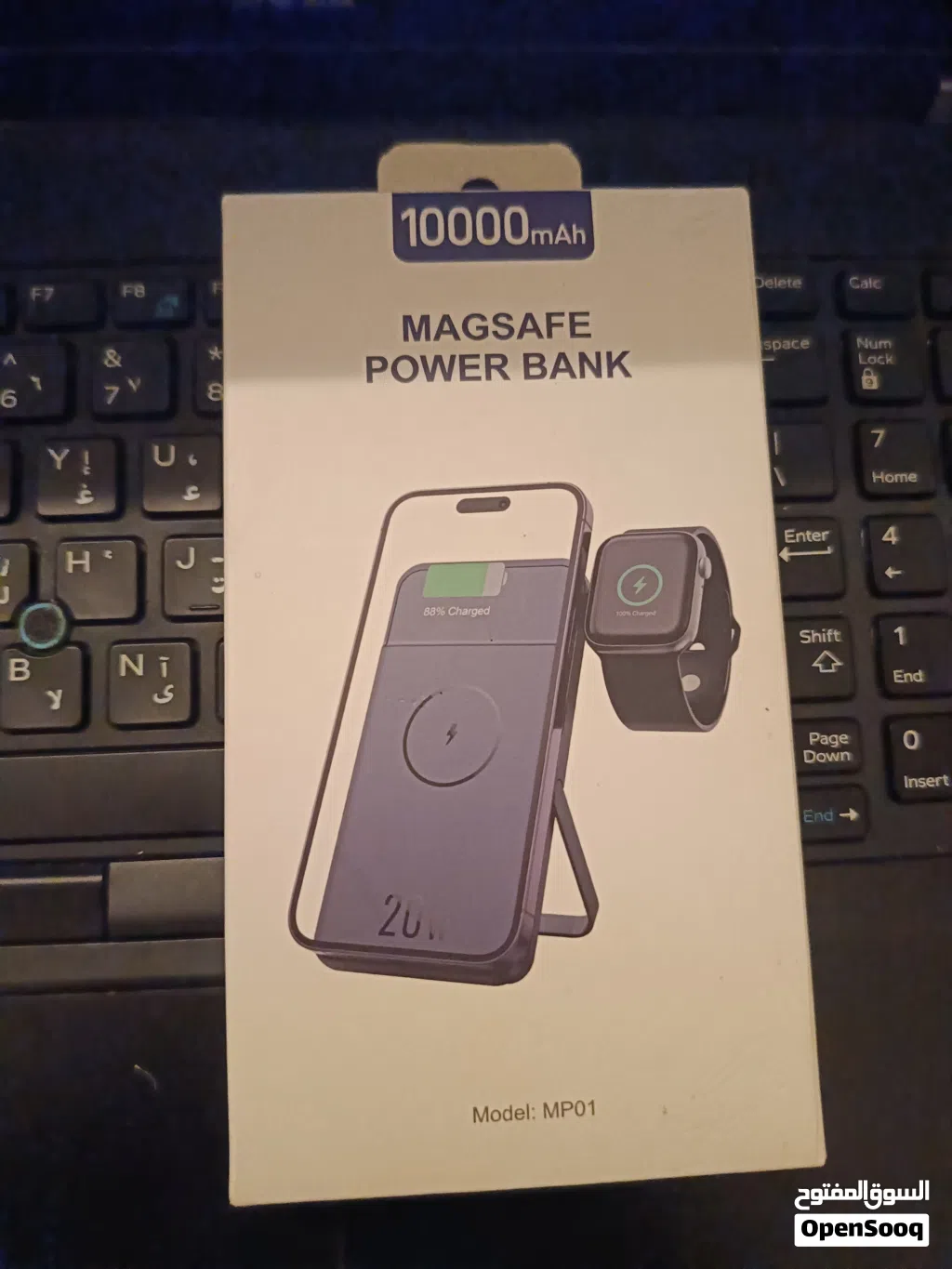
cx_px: 476
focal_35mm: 26
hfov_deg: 53.1
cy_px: 634
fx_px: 953
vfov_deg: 67.3
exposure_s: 1/50
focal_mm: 5.25
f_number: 1.75
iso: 3200
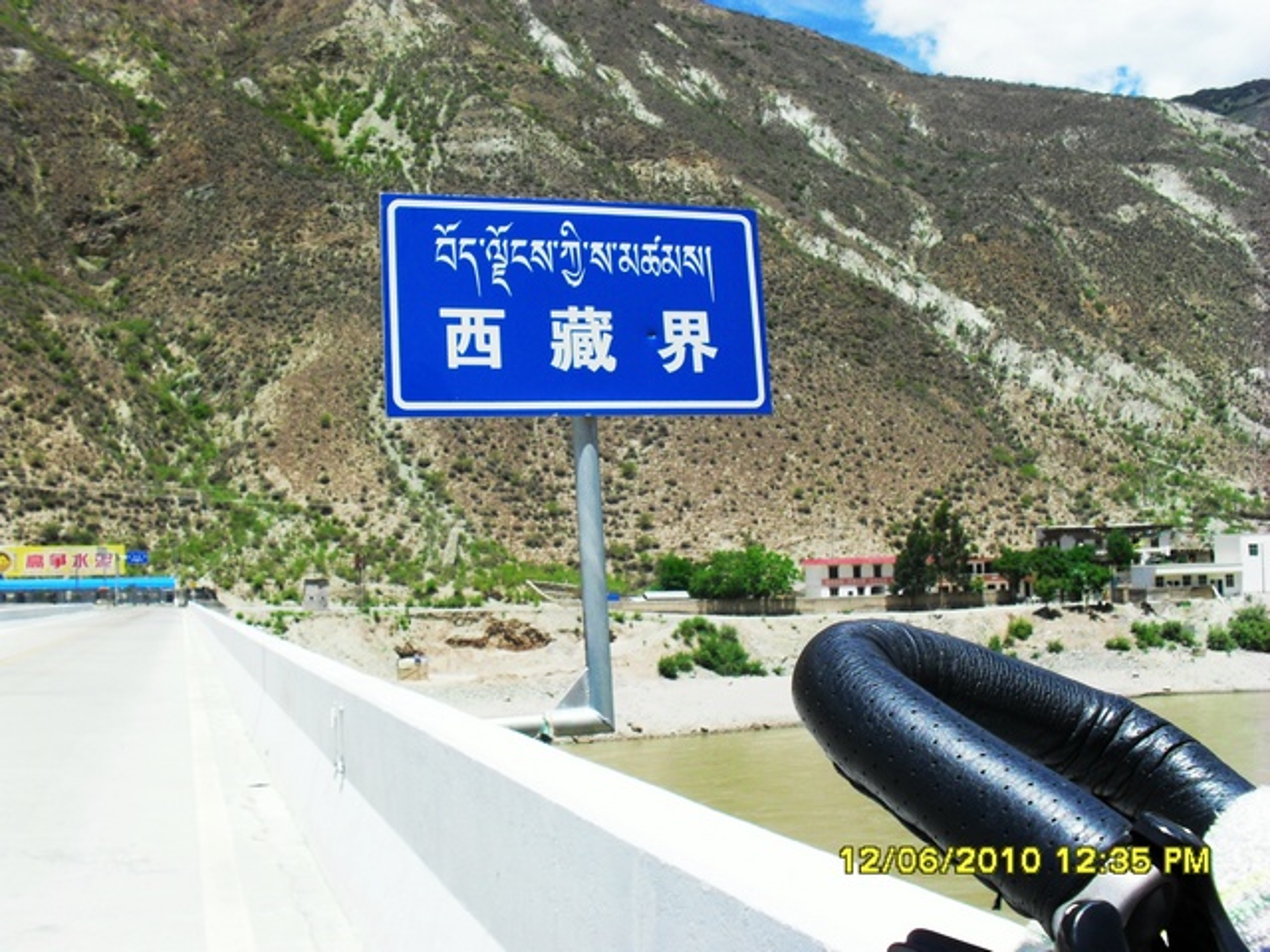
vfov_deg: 40.7
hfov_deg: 52.6
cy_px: 476
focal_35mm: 35
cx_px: 635
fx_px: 1284
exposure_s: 1/250
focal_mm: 6.3
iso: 100
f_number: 8.4
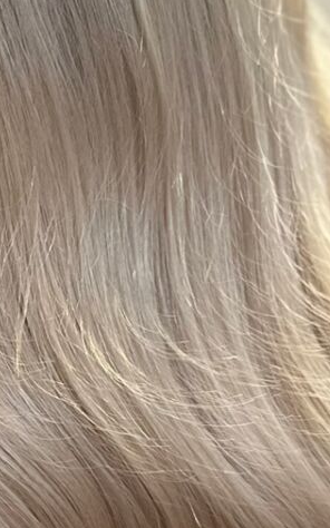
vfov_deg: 20.2
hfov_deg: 12.5
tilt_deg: -11.3
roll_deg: +8.0
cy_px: 282
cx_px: -25
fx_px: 1483
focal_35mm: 103
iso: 250
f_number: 1.78
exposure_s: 1/67
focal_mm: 6.86
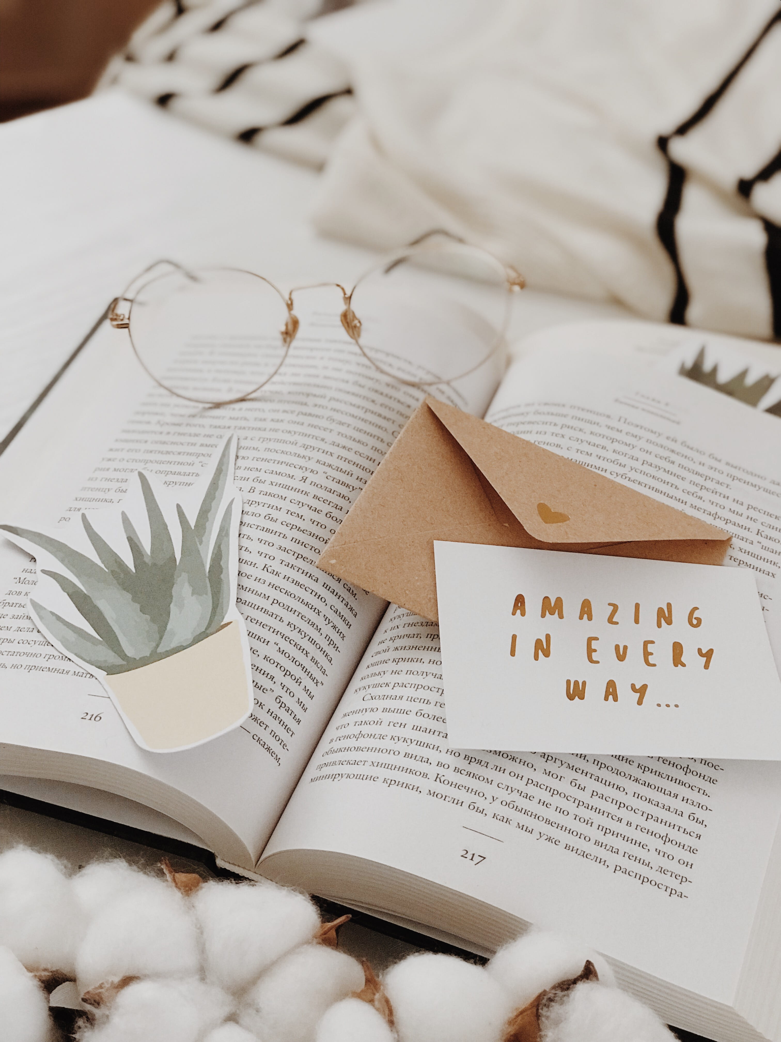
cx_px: 390
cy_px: 521
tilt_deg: -43.3
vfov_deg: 33.8
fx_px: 1715
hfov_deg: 25.7
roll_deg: -3.3
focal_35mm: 57
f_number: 2.8
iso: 160
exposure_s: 1/50
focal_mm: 6.6
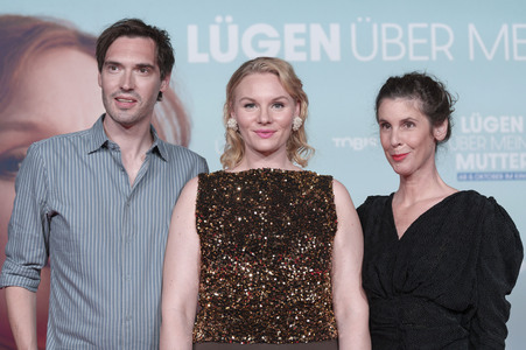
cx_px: 263
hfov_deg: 28.1
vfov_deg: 18.9
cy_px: 175
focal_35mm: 72
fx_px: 1051
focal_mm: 72
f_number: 3.5
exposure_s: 1/160
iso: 500
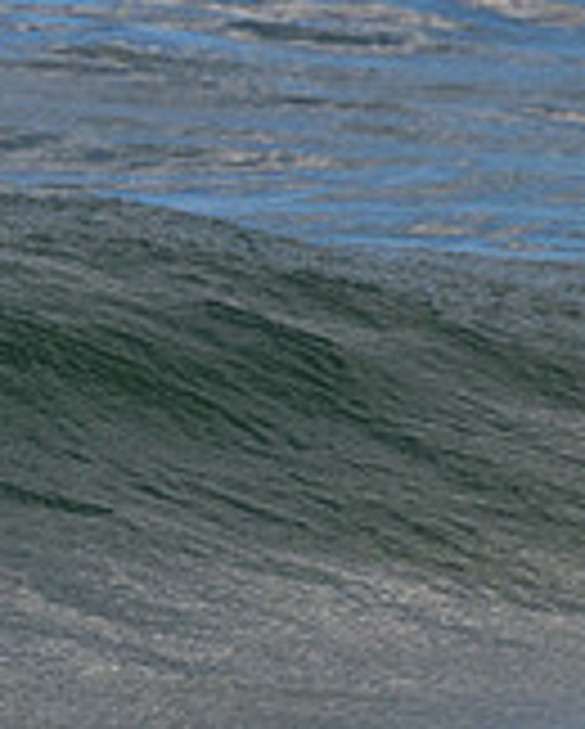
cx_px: -706
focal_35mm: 2684
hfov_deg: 0.6
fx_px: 57979
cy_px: 223
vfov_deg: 0.7
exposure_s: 1/2000
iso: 900
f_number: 11
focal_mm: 800
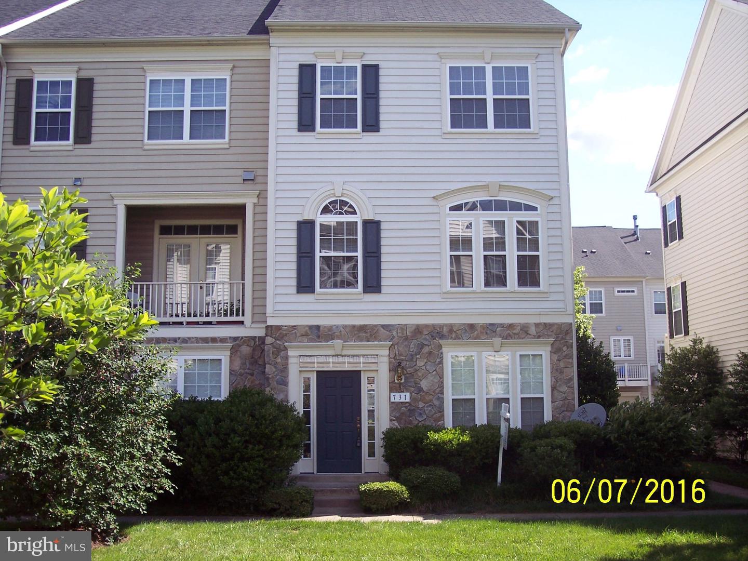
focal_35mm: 39
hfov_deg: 47.9
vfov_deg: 36.8
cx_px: 374
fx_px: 843
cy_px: 280
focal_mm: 8
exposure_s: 1/500
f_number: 3.4
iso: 100
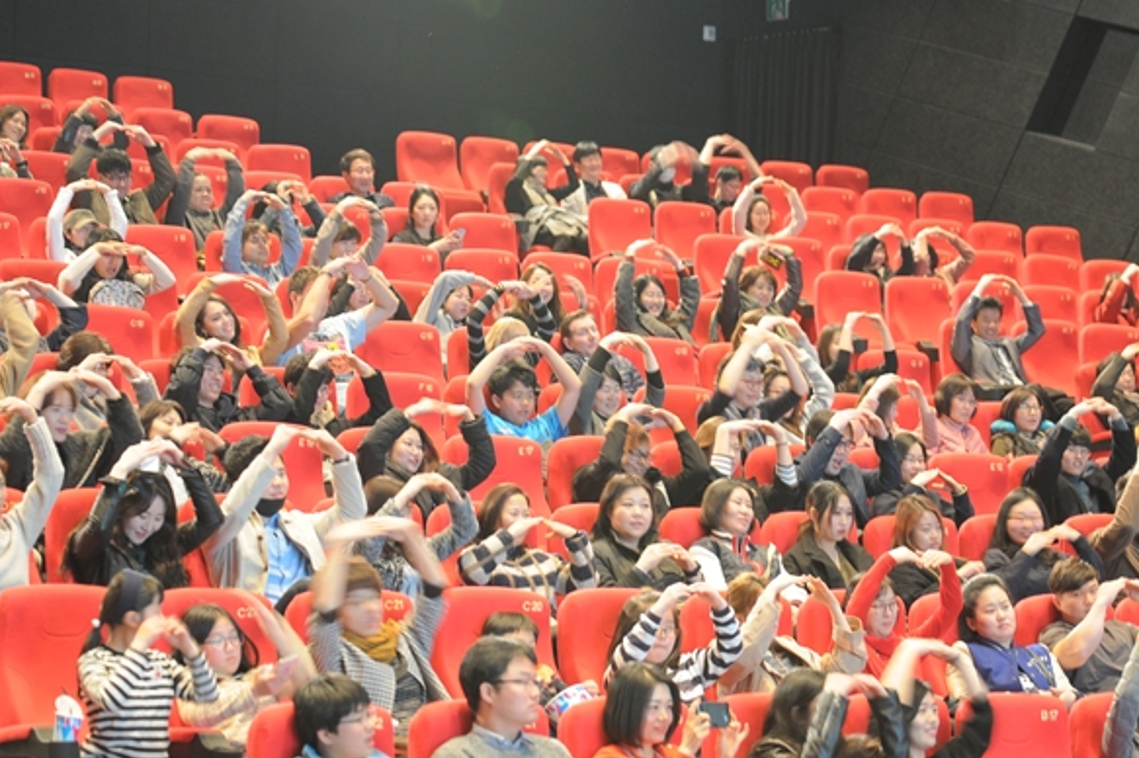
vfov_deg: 12.7
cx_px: 580
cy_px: 372
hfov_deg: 18.9
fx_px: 3415
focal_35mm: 108
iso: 640
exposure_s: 1/5
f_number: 2.8
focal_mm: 70
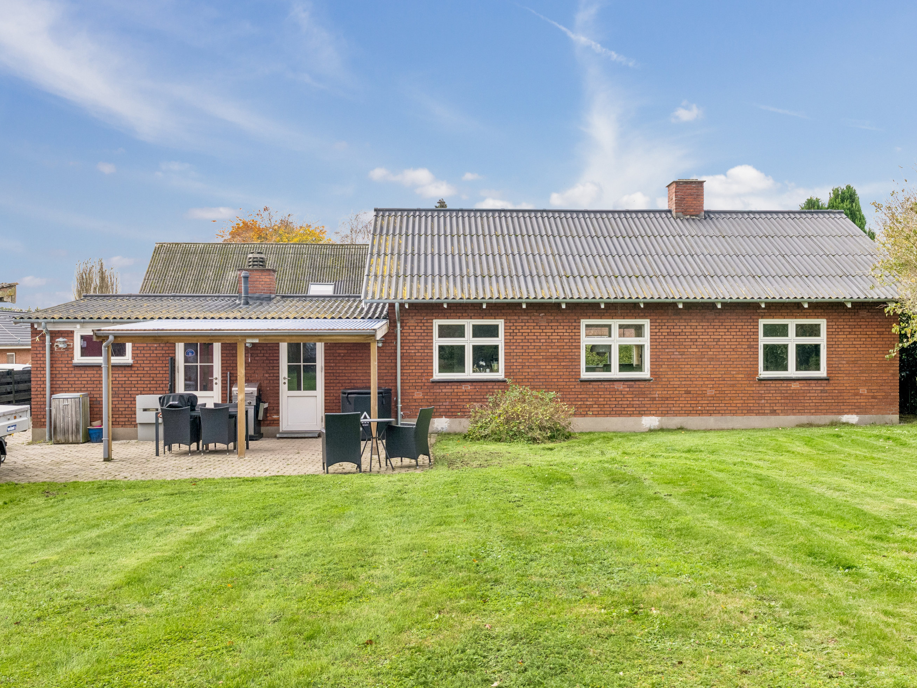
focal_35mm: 33
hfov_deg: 55.3
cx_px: 483
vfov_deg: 43.0
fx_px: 874
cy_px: 341
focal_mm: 20
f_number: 8
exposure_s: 1/80
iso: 400
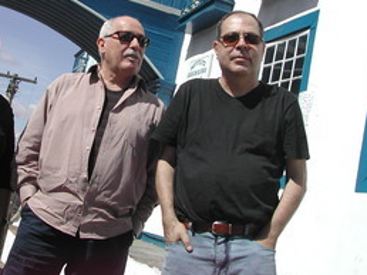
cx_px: 110
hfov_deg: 33.9
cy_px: 88
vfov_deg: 25.9
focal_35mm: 56
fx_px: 593
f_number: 7.6
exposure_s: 1/322
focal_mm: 8
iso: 100
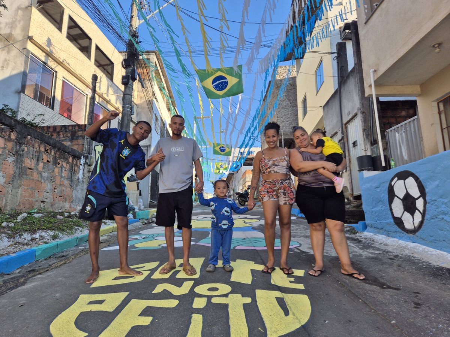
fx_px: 299
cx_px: 225
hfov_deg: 73.9
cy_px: 168
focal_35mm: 23
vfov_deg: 58.9
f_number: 1.8
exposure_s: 1/774
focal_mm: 5.4
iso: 25
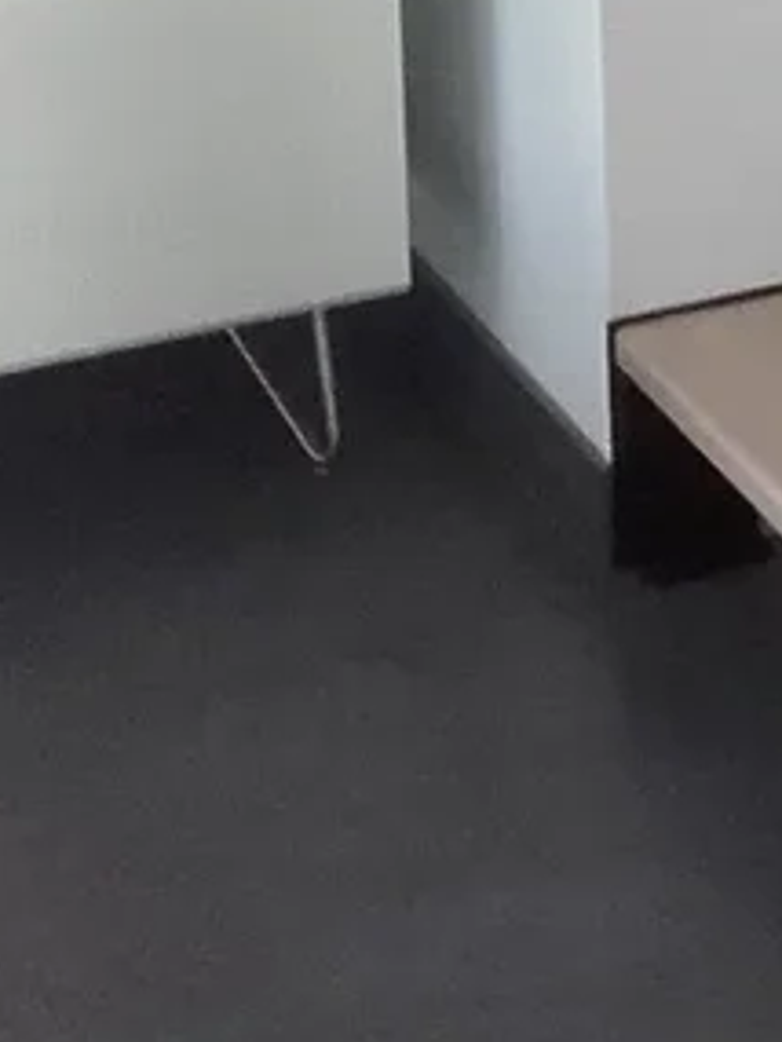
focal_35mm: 174
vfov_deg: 10.2
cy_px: -1221
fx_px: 5237
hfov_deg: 7.9
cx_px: 1937
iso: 80
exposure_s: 1/33
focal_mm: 3.31
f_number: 2.2
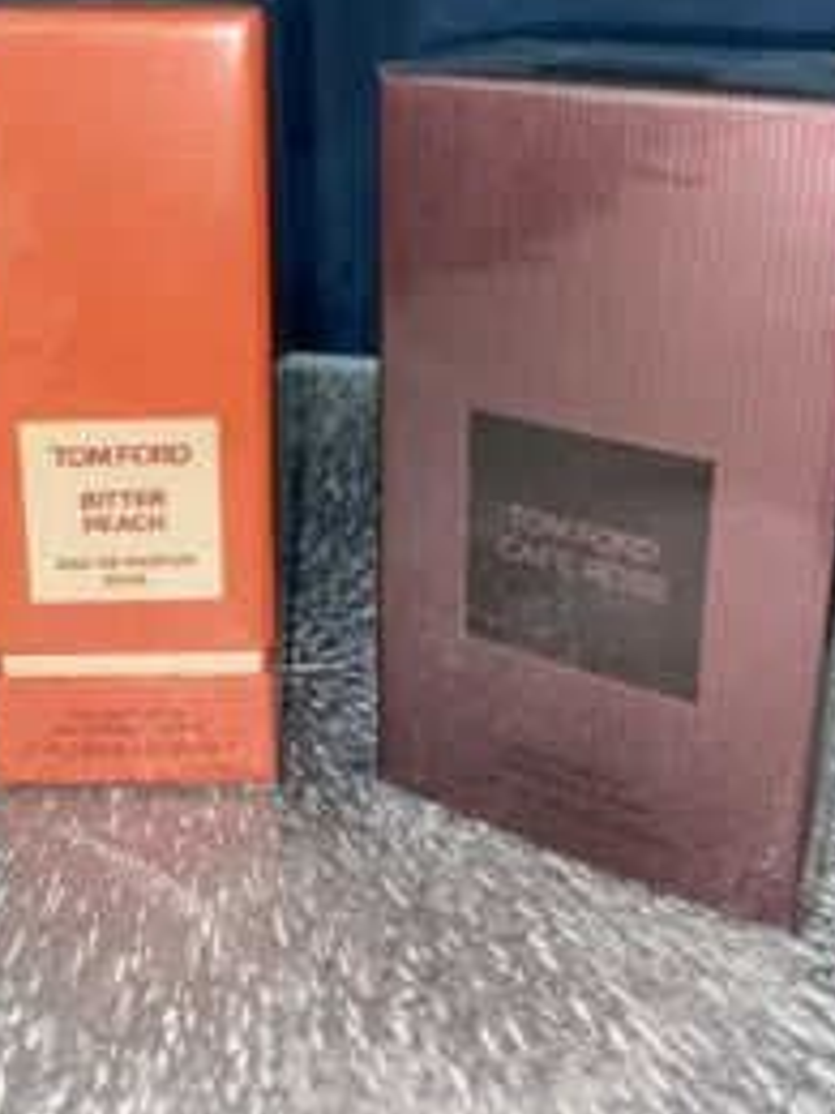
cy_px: 296
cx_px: 377
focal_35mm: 40
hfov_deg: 35.9
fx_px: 1286
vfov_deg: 45.4
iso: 40
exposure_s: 1/6
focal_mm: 4.25
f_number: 1.8
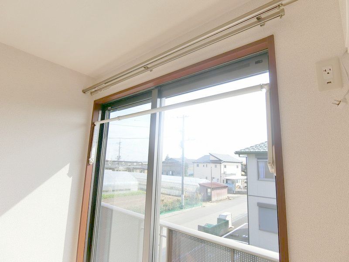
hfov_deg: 84.7
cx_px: 174
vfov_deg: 68.7
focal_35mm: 19
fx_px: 192
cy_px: 131
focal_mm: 4.06
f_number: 2.7
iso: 80
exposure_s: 1/500
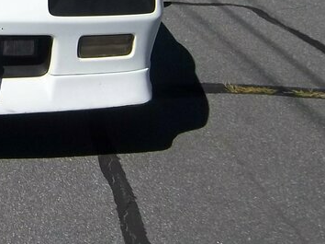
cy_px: -62
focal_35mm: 95
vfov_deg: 14.9
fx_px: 891
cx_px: -137
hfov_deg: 18.7
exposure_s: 1/320
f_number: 7.86
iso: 64
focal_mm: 5.05
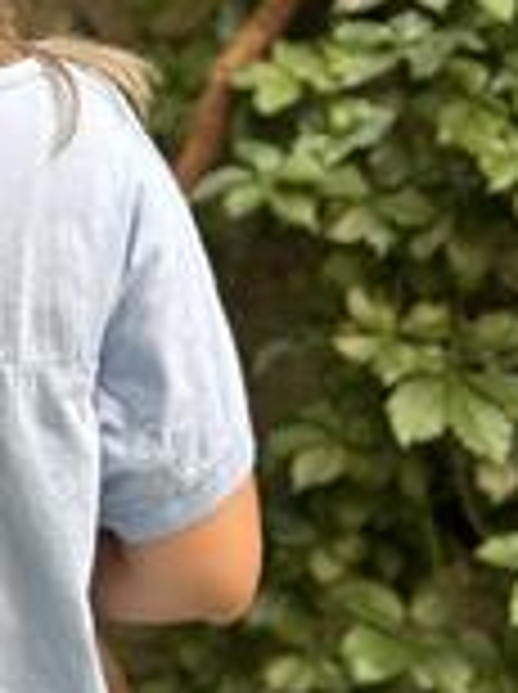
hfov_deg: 11.2
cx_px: -167
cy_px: 344
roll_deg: -0.3
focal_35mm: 129
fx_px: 2581
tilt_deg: -3.3
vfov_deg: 15.3
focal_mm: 6.76
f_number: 1.78
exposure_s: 1/163
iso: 64
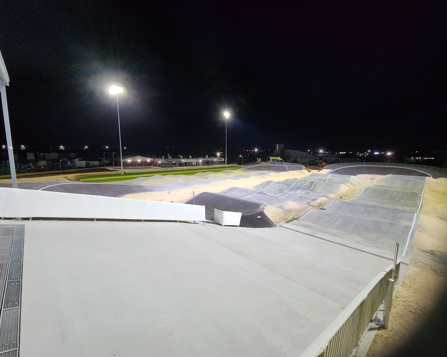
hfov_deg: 100.5
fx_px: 185
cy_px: 180
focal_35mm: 14
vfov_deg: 88.0
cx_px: 242
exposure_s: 1/50
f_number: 2.2
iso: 320
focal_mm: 2.2
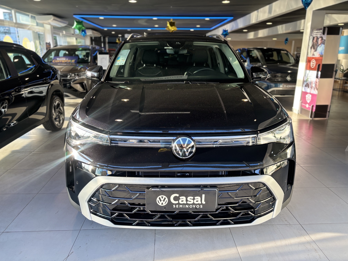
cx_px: 174
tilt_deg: -17.0
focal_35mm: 26
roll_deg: -0.2
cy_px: 130
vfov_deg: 53.1
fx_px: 261
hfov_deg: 67.3
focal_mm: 5.96
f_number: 1.6
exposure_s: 1/120
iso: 64
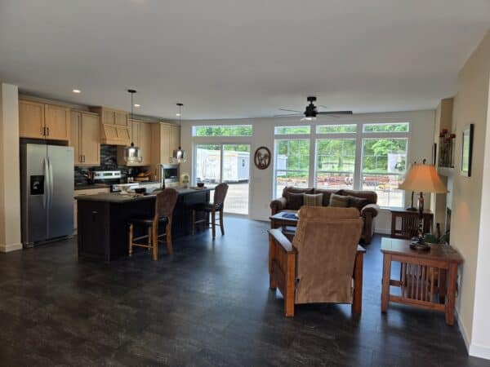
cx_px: 245
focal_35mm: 23
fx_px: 326
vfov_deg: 58.9
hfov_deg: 73.9
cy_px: 184
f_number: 1.8
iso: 40
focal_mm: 5.4
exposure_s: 1/120
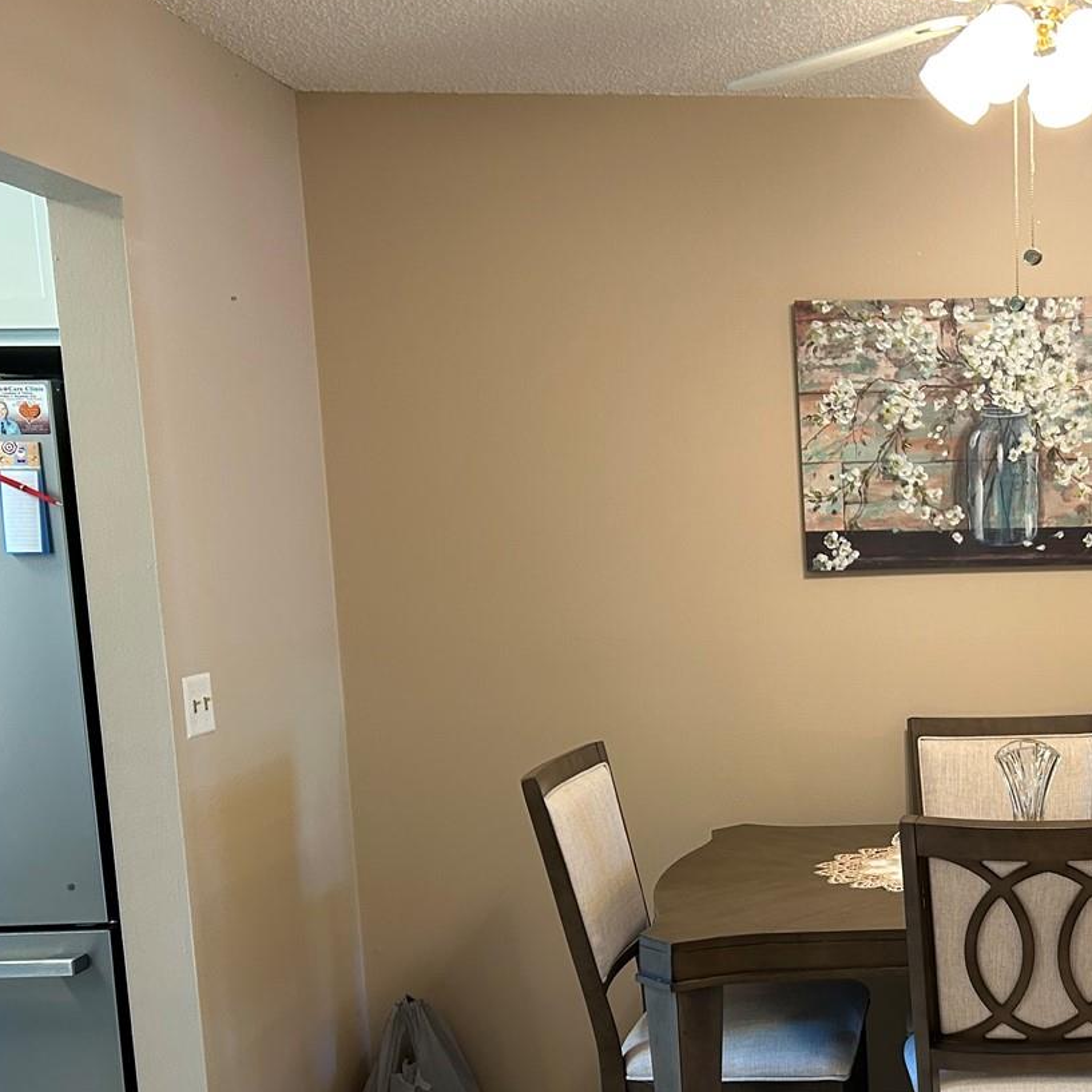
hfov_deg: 35.1
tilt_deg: -9.4
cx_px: 1012
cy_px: 785
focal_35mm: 45
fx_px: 1606
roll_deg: +1.2
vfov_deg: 36.9
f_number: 1.5
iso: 200
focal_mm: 5.7
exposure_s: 1/60
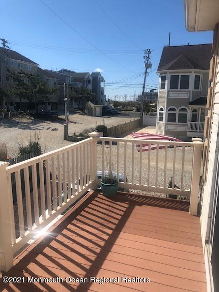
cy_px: 146
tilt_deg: -13.8
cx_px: 110
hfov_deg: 49.7
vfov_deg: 63.4
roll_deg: -0.4
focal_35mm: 28
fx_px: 236
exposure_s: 1/3040
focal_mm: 3.99
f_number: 1.8
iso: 20
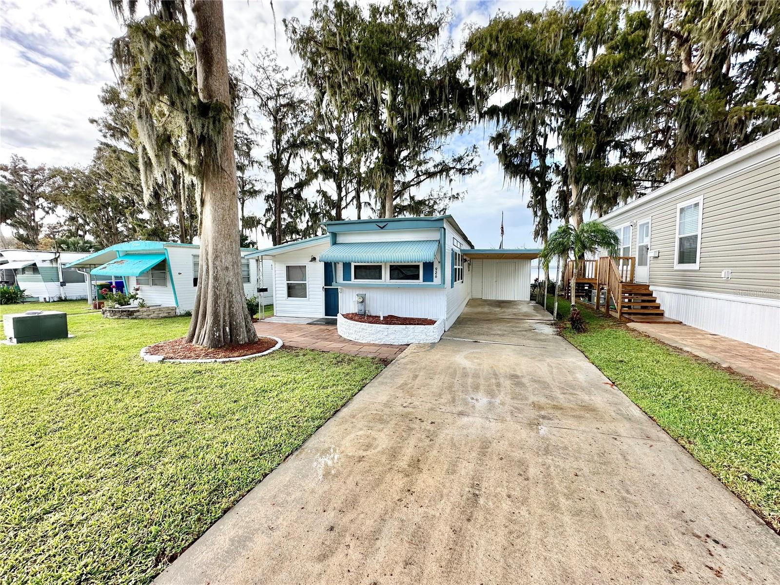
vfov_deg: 85.7
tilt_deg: -3.1
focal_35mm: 14
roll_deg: +0.2
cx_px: 390
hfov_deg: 102.1
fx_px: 315
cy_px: 292
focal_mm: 2.22
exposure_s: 1/855
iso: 40
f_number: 2.2
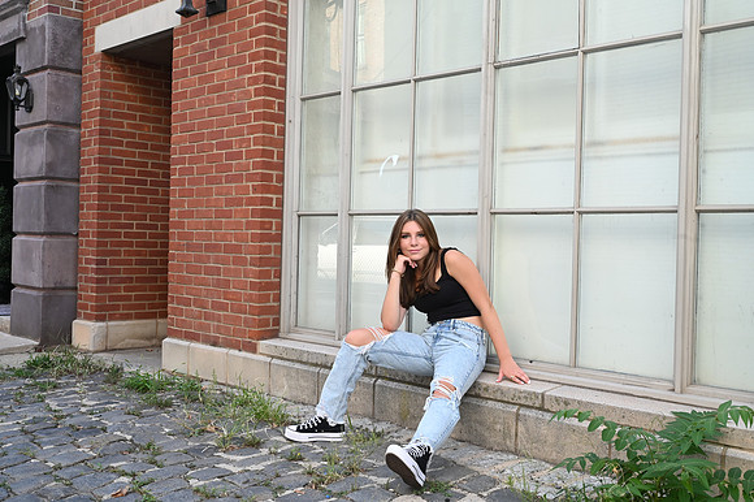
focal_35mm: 38
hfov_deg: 50.7
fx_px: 795
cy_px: 251
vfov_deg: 35.0
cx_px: 377
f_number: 10
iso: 500
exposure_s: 1/80
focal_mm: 38
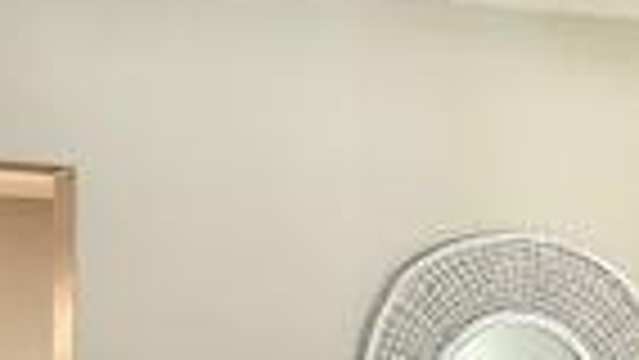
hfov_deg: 16.8
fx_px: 2170
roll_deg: -0.4
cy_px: 472
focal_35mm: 128
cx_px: 342
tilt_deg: -0.7
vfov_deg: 9.3
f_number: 1.8
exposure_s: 1/107
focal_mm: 4.25
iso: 100
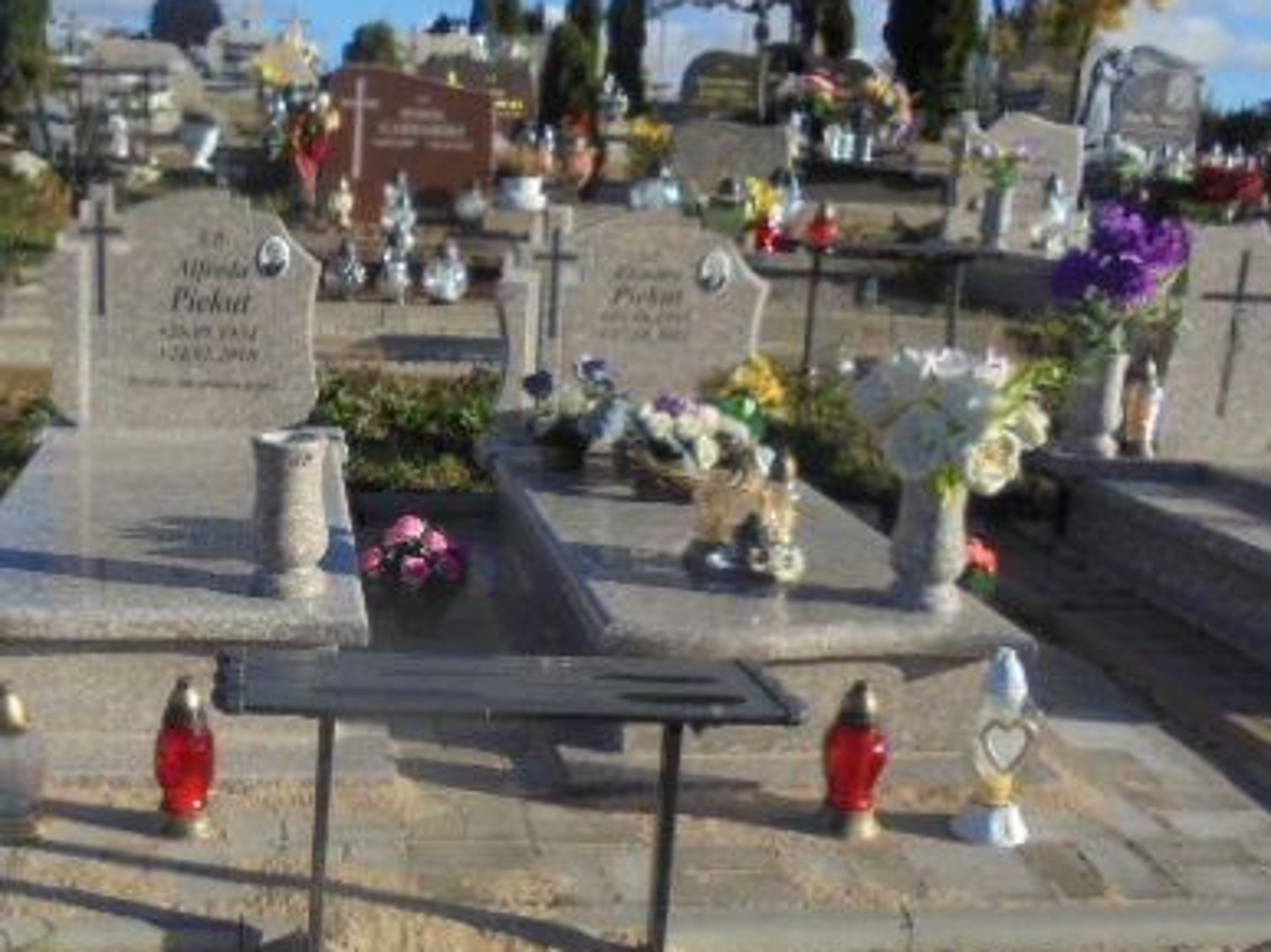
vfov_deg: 33.5
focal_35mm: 43
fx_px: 1578
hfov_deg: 42.5
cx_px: 315
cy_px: 545
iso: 100
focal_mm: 4.6
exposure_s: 1/800
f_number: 3.5
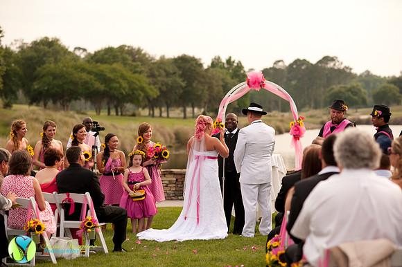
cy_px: 134
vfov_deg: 16.1
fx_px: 949
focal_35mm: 85
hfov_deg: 23.9
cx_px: 201
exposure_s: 1/2500
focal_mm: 85
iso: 320
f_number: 2.5
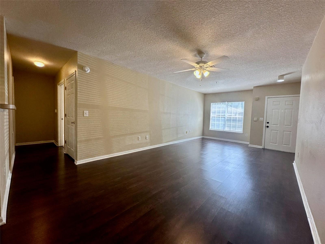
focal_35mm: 14
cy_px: 122
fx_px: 131
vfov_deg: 85.7
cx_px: 162
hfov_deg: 102.1
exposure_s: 1/120
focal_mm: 2.22
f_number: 2.2
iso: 80
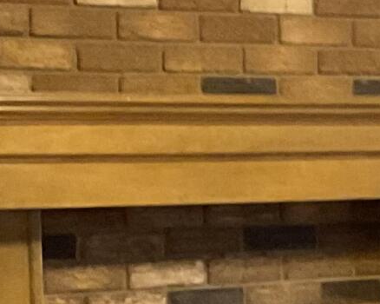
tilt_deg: -7.9
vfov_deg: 7.8
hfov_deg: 9.7
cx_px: 524
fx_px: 2181
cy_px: 434
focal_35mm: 194
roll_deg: -0.8
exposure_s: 1/30
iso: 320
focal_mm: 3
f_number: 1.8
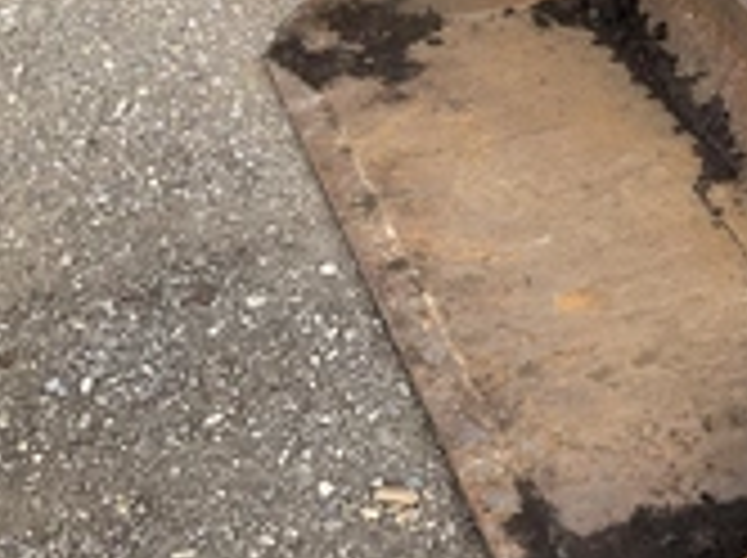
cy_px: 189
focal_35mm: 70
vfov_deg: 20.9
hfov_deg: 26.8
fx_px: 1508
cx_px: 675
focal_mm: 3
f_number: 1.8
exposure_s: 1/442
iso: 25
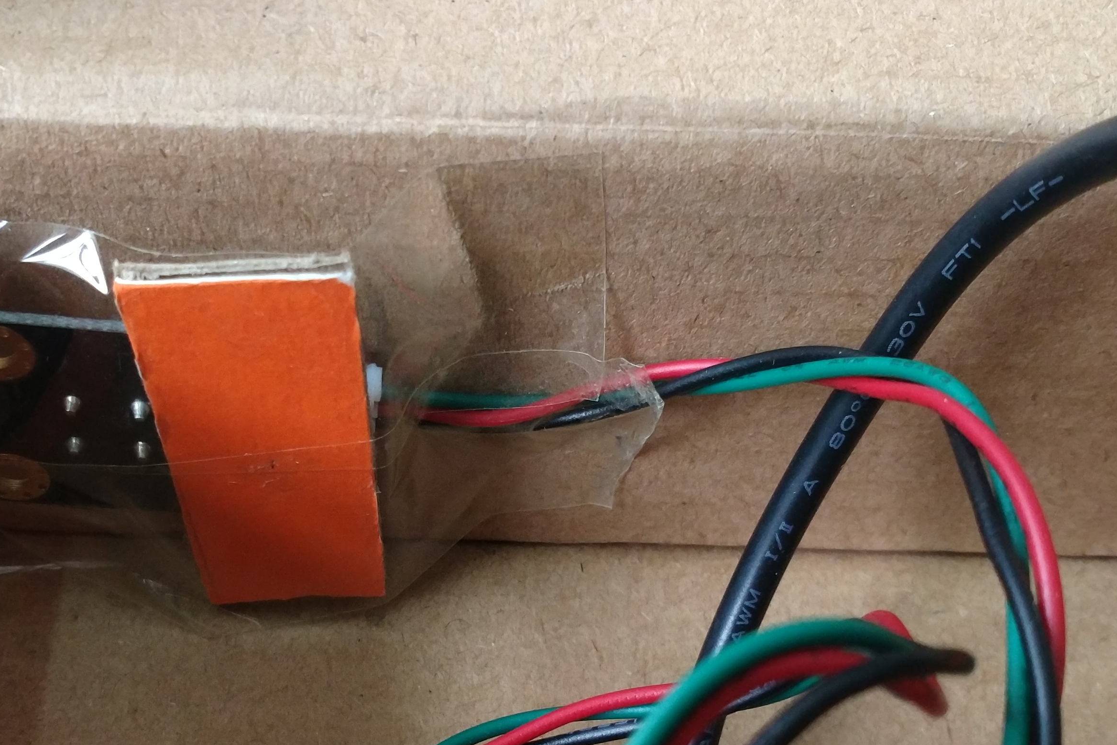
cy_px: 468
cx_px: 440
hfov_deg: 39.4
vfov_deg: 26.9
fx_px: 1551
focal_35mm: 50
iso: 500
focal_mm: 4.73
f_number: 2.2
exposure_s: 1/33
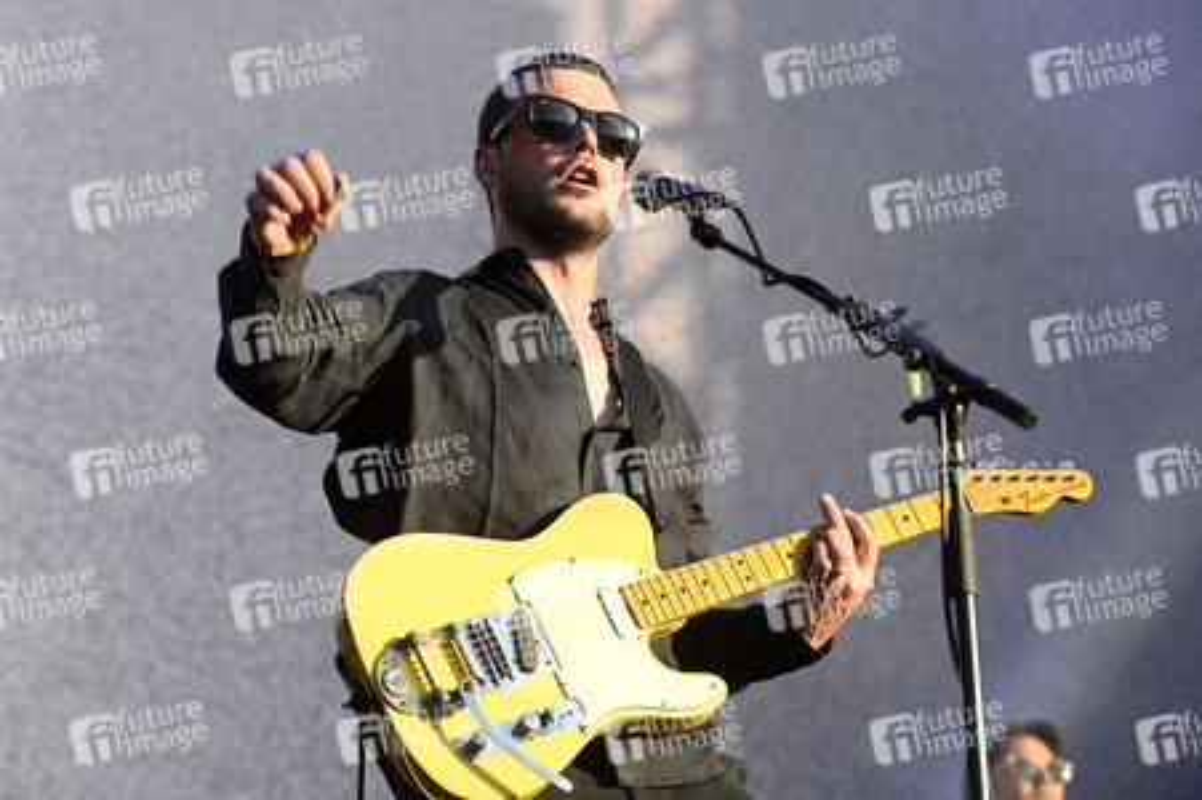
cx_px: 601
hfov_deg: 18.6
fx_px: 3670
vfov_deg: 12.4
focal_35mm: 110
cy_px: 400
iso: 200
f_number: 5
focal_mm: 110
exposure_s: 1/500
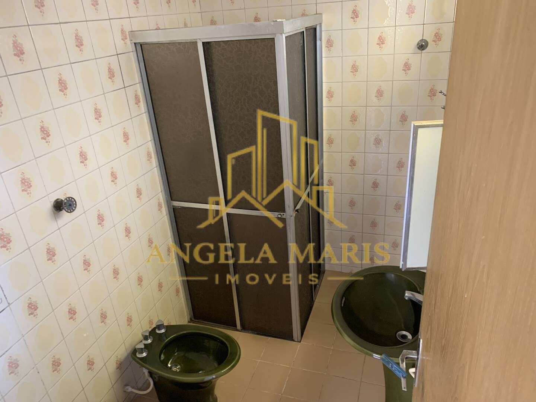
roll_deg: +5.6
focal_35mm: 26
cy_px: 201
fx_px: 403
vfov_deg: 53.1
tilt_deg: -26.7
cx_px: 268
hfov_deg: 67.3
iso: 250
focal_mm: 4.25
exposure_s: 1/60
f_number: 1.8
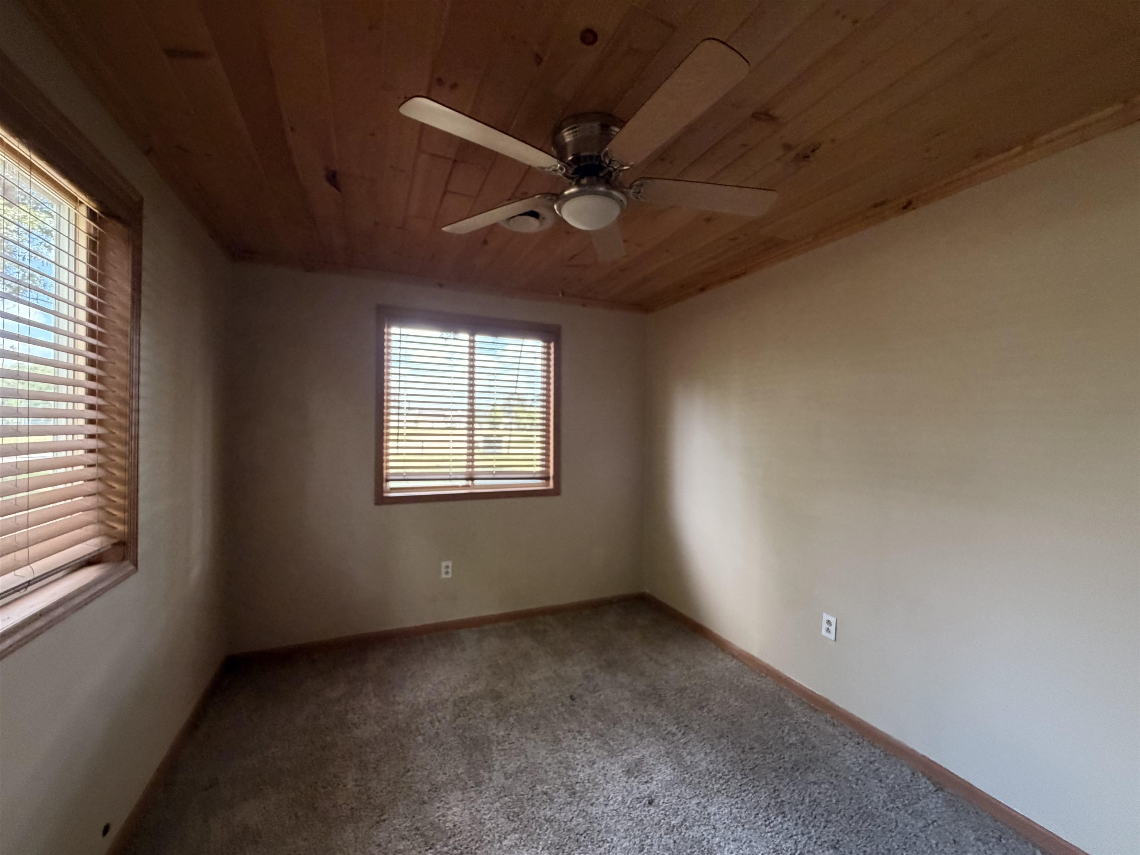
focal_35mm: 14
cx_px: 570
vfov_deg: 85.7
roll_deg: -0.5
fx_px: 461
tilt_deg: +0.9
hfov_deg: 102.1
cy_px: 428
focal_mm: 2.22
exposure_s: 1/60
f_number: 2.2
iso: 500
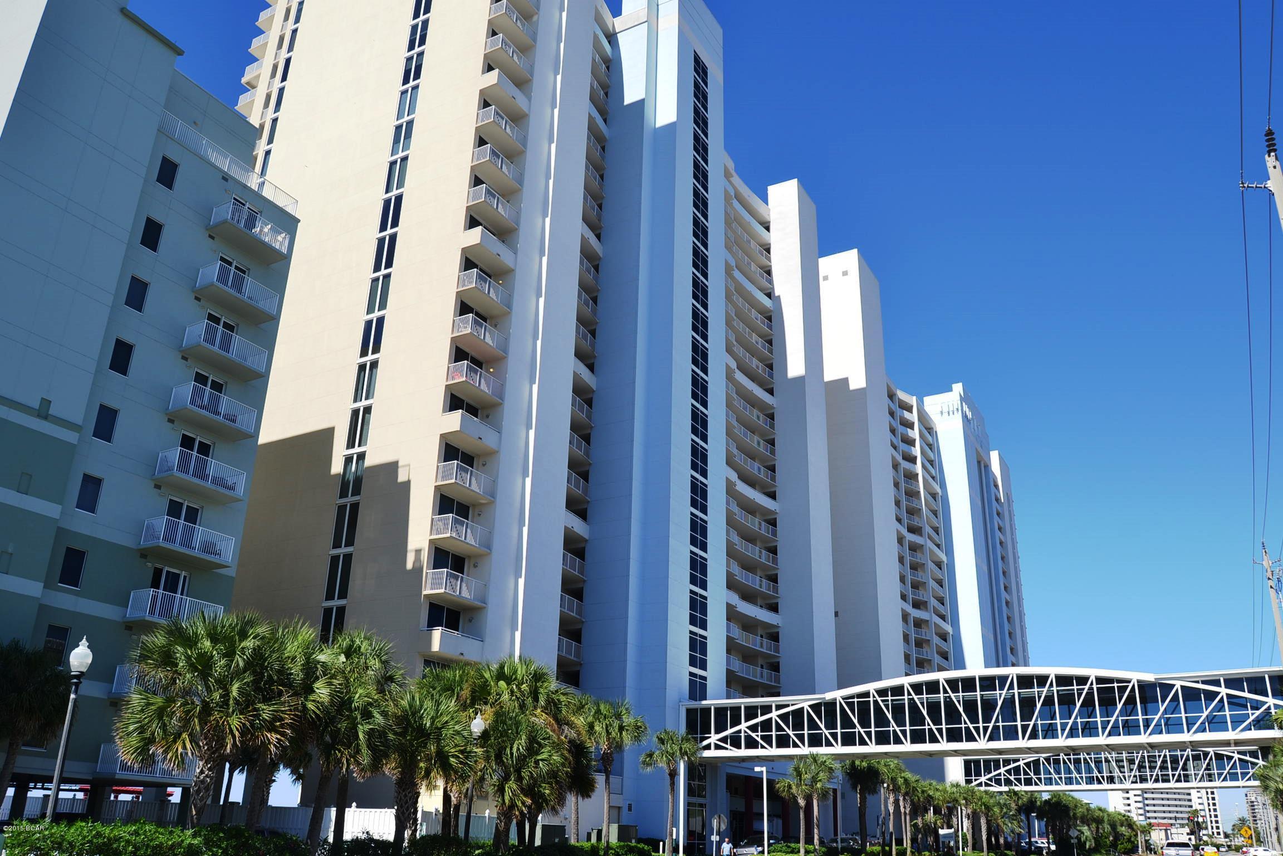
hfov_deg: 67.4
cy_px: 428
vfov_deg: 47.9
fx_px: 962
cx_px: 642
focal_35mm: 27
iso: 100
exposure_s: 1/250
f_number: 8
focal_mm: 18
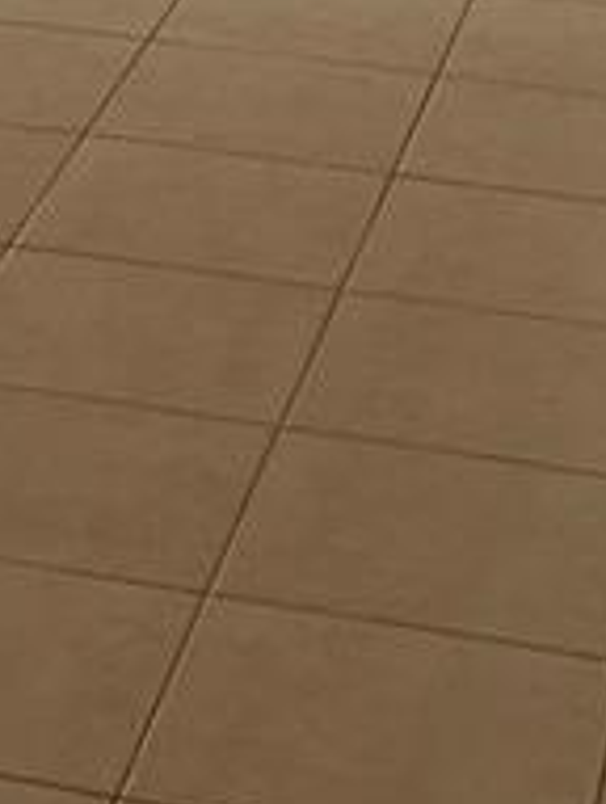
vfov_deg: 11.2
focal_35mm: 163
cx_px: -370
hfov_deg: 8.9
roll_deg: +0.0
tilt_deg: -7.4
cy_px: -657
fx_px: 3792
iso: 64
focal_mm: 4.2
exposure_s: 1/121
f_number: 1.6
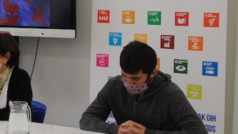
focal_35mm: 97
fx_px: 612
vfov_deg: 12.4
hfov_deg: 20.1
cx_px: -77
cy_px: 10
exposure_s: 1/50
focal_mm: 22
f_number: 3.8
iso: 200
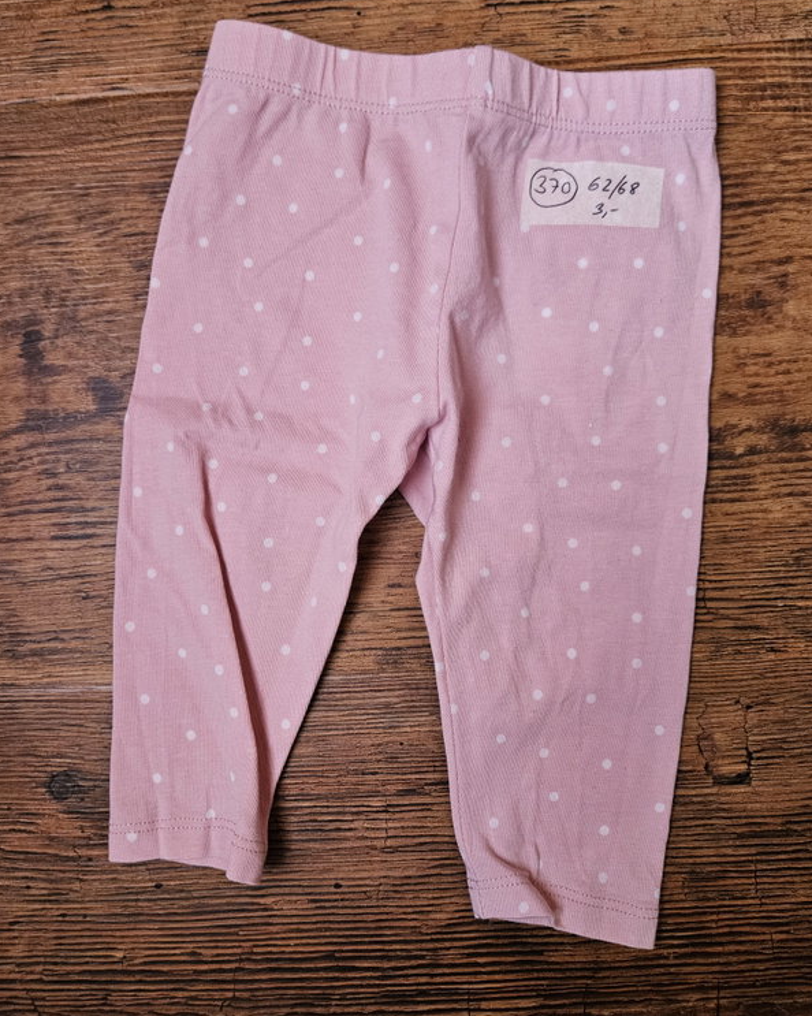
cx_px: 418
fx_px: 751
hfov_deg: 56.8
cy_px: 492
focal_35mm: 25
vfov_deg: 68.1
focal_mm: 5.4
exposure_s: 1/100
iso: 640
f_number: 1.8
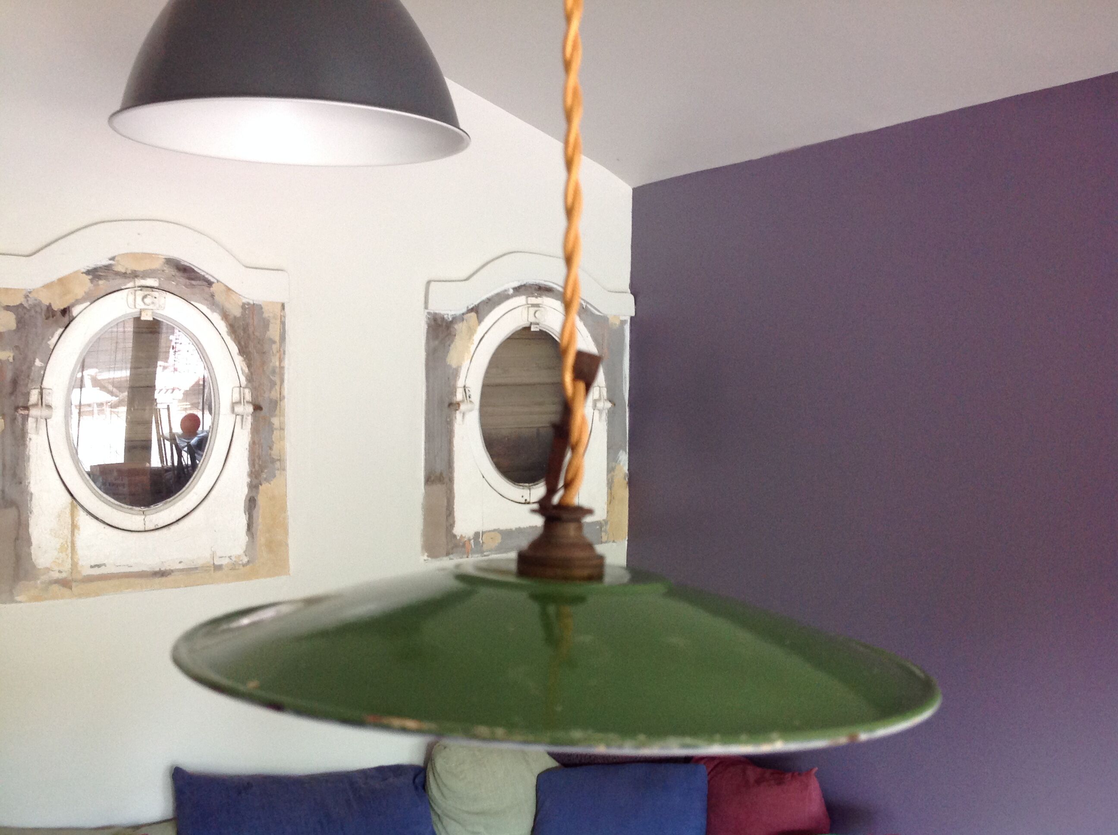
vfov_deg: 40.6
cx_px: 559
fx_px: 1129
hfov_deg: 52.7
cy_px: 418
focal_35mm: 35
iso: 125
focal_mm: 4.28
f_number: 2.4
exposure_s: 1/15
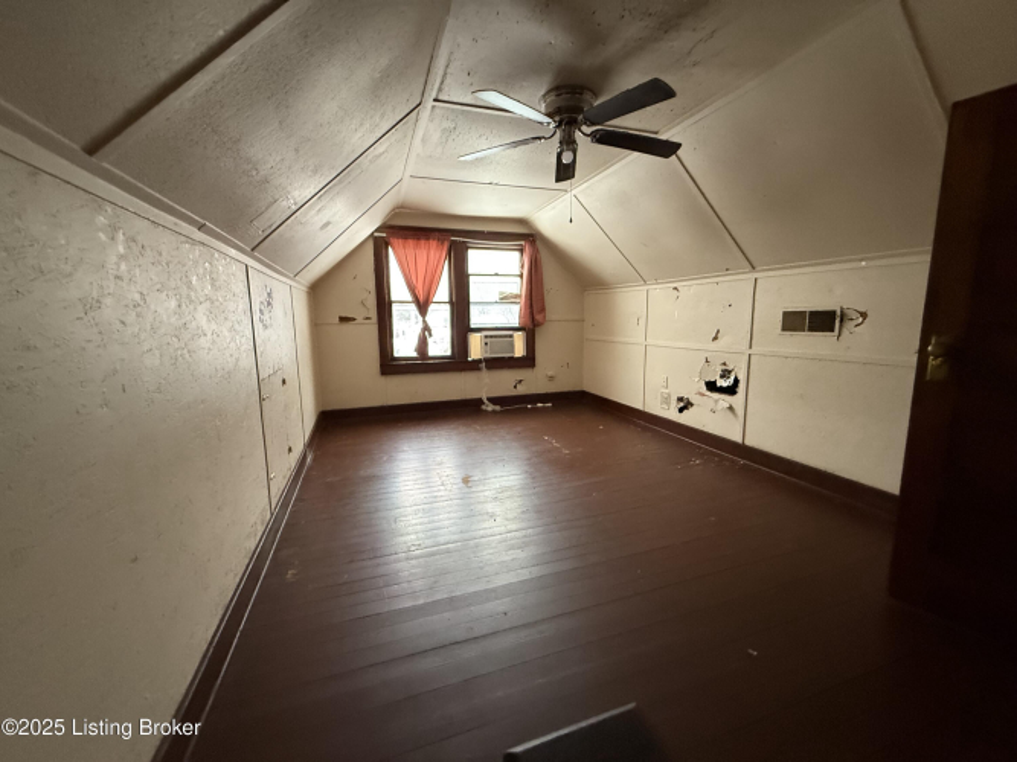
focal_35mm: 14
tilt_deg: -8.1
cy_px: 381
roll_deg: +0.6
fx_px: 411
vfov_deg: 85.7
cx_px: 508
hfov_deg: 102.1
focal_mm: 2.22
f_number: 2.2
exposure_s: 1/60
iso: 640
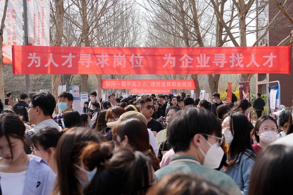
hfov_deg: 55.8
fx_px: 277
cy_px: 98
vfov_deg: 38.9
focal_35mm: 34
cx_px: 146
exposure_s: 1/500
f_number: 4.5
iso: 100
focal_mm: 34
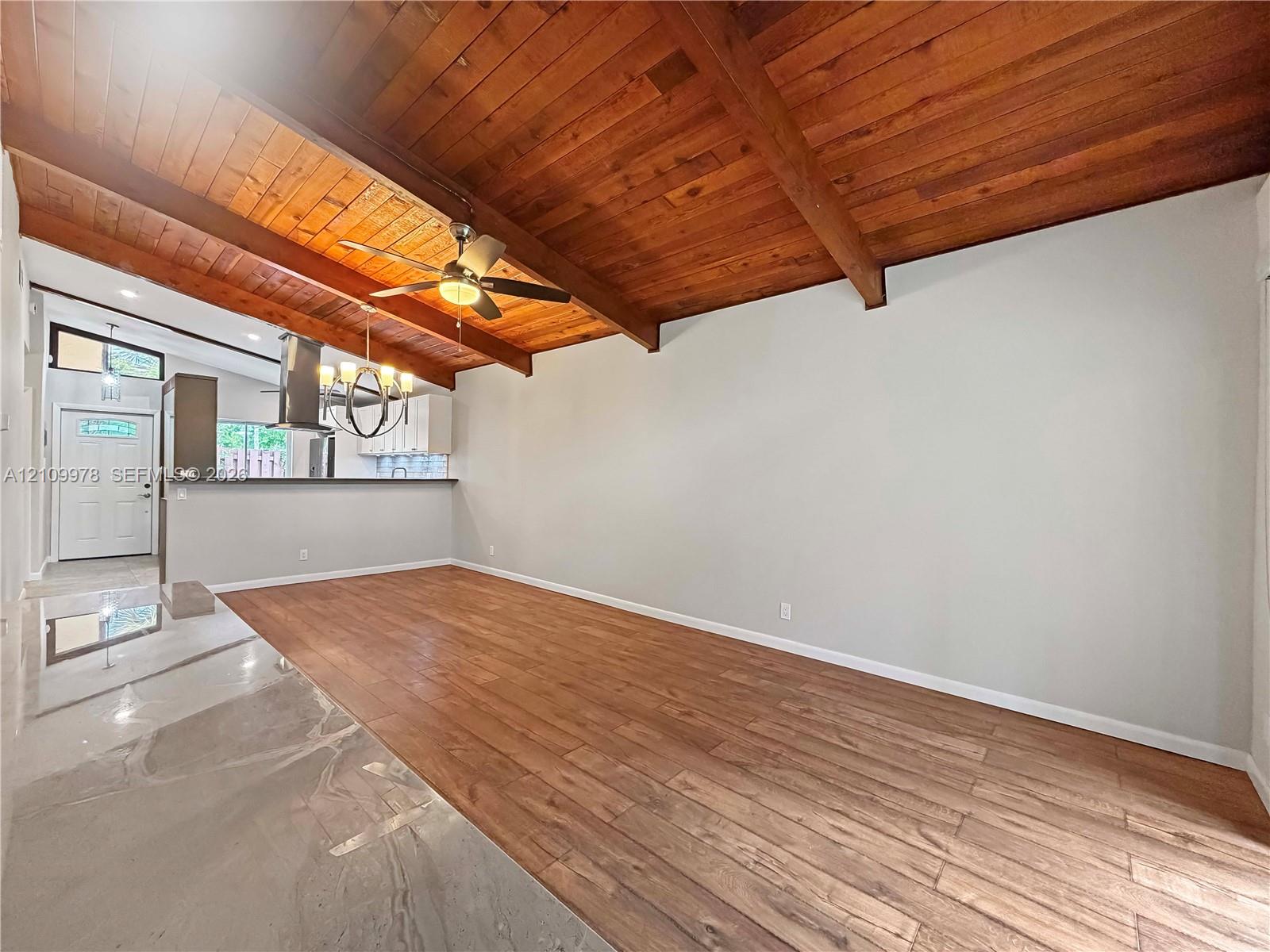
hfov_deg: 102.1
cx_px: 635
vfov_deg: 85.7
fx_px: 514
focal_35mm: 14
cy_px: 476
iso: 400
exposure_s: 1/60
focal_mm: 2.22
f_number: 2.2
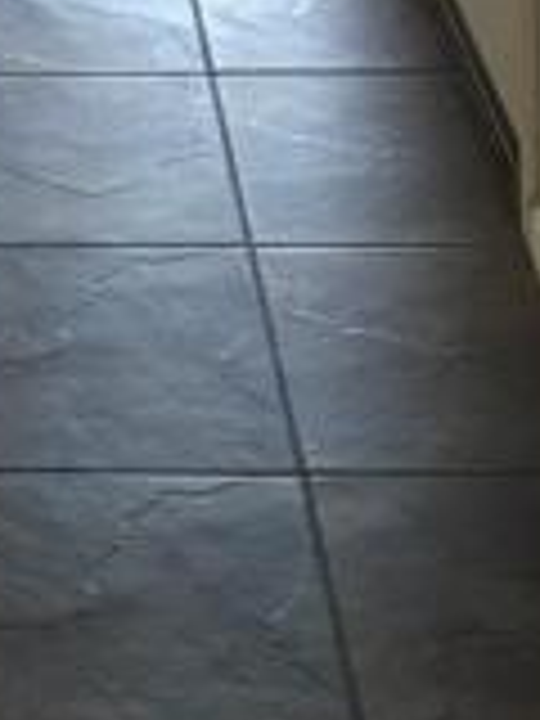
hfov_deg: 10.1
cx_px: -428
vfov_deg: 12.0
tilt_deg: -4.9
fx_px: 2891
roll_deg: +3.4
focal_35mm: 139
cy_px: -882
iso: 100
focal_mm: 4.15
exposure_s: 1/30
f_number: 2.2
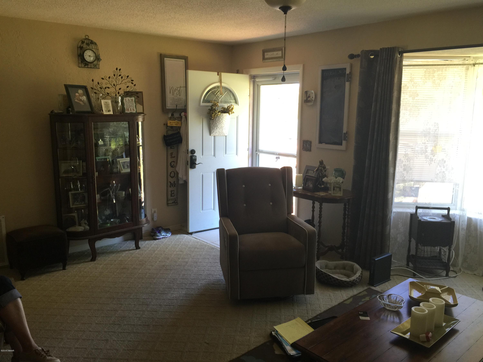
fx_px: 405
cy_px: 181
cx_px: 242
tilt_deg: -11.0
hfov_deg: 61.7
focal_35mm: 29
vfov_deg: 48.2
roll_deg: -0.2
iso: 40
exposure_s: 1/30
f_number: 2.2
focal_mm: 4.15
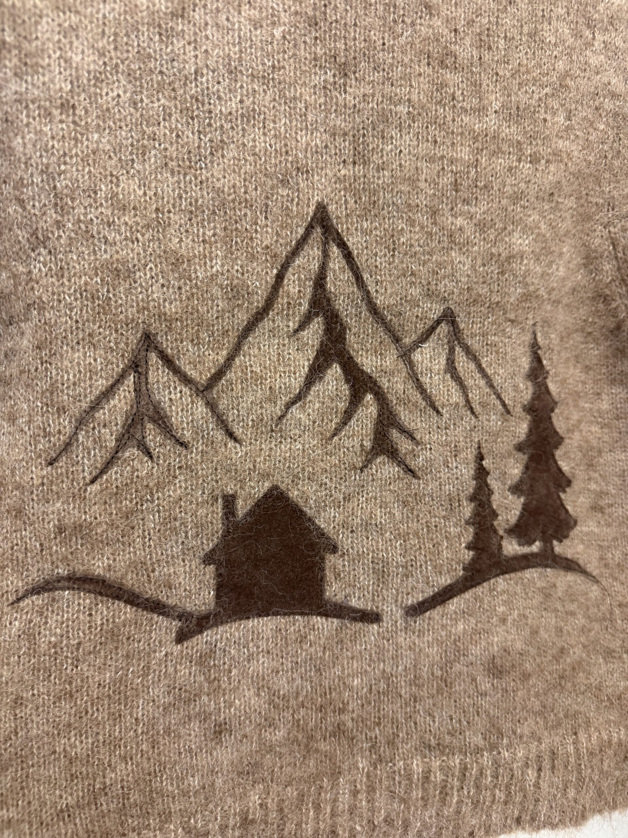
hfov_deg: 56.8
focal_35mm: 24
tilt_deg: -5.1
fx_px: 581
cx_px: 314
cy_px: 419
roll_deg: +1.9
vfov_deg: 71.6
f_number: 1.78
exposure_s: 1/50
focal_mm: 6.76
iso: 250
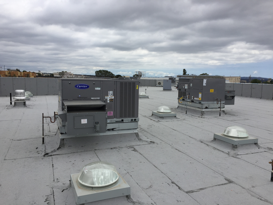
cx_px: 136
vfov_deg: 48.2
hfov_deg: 61.7
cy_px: 102
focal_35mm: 29
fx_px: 229
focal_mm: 4.15
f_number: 2.2
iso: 32
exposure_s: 1/3597
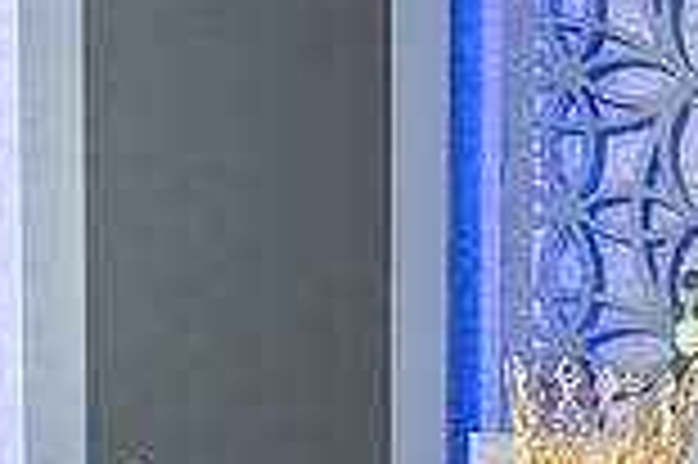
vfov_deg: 11.0
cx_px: 1099
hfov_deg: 15.5
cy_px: 701
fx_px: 2324
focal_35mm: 120
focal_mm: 32
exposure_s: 1/160
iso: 1000
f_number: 5.6
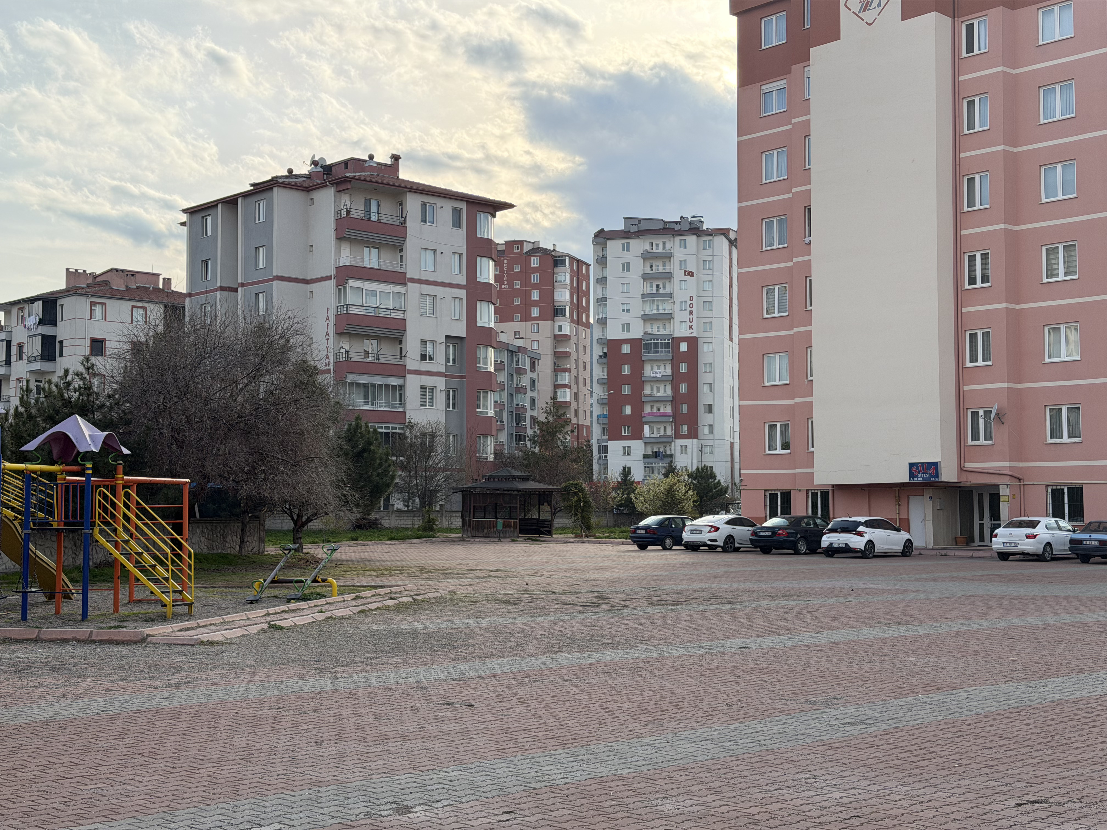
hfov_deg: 39.7
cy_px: 415
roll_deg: +1.9
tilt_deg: +4.2
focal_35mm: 48
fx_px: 1535
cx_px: 554
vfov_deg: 30.3
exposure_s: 1/2033
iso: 80
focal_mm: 6.76
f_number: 1.78
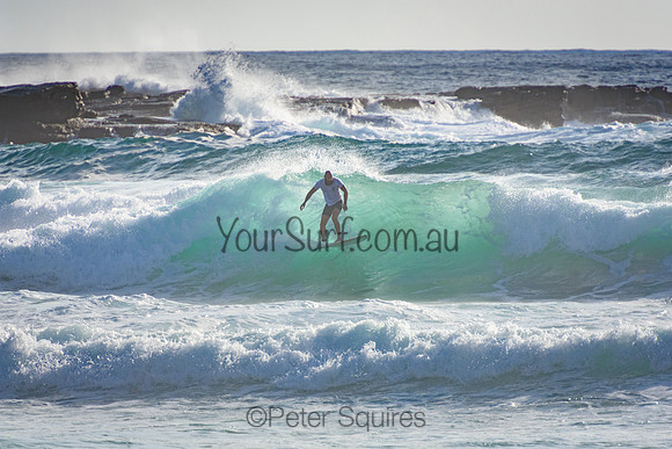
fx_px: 11202
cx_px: 336
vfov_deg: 2.3
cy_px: 224
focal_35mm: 600
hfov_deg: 3.4
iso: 250
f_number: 5.6
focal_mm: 400
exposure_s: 1/2000
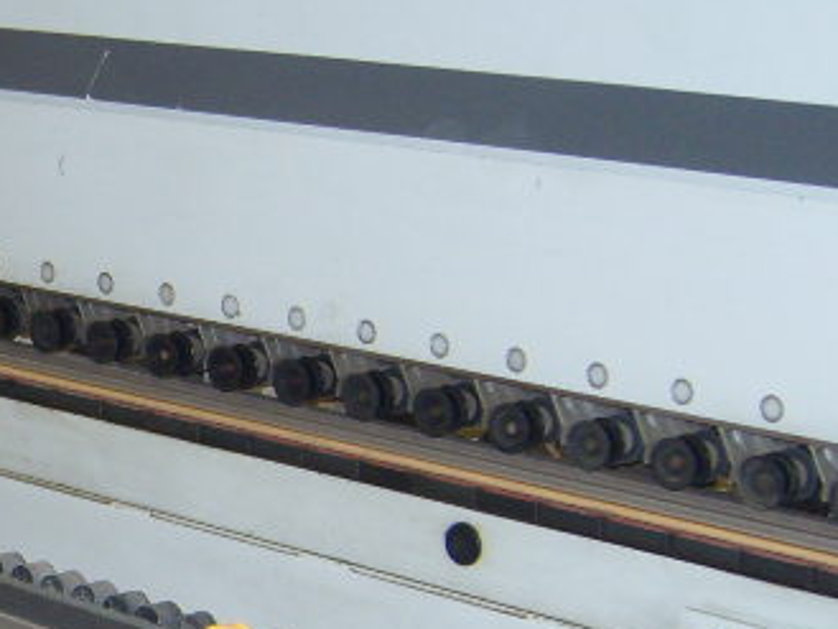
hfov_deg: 16.6
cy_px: 522
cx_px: -374
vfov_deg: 13.5
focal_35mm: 109
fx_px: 2640
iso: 133
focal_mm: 7.4
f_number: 2.8
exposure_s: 1/30
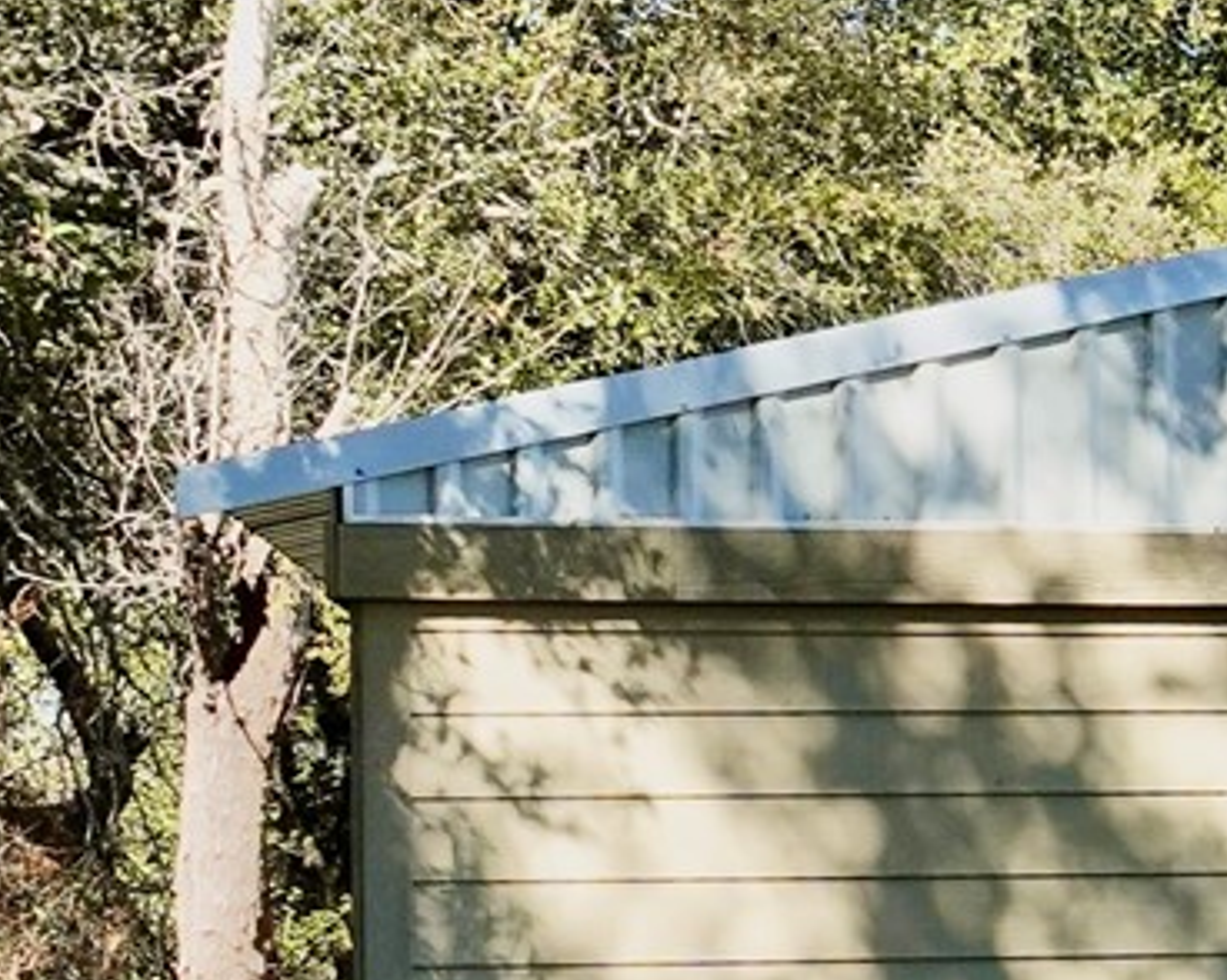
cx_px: 2561
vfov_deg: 11.5
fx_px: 4827
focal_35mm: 133
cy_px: 875
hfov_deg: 12.5
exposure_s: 1/400
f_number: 4
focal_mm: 8.8
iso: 100
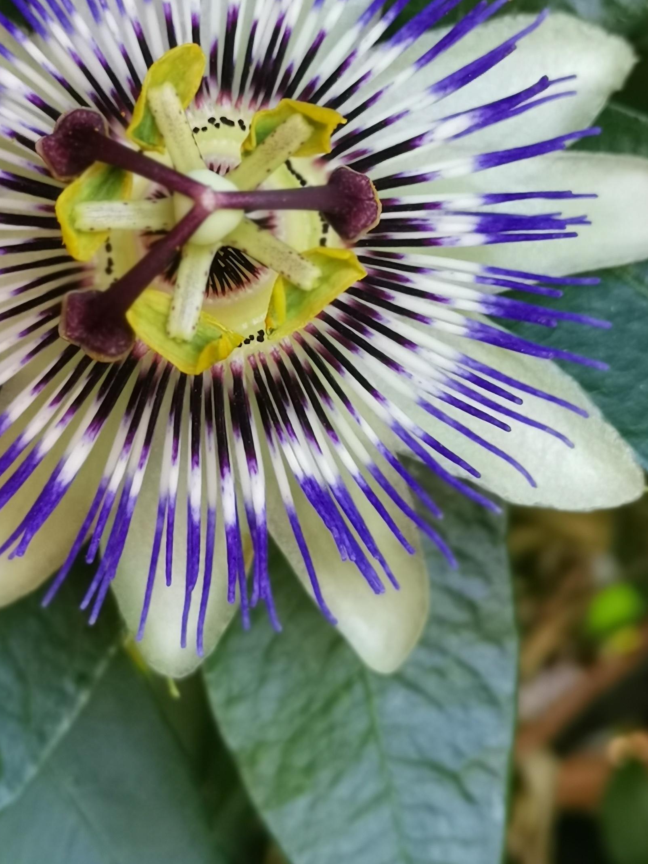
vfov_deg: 21.3
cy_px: 342
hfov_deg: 16.0
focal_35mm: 92
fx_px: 2296
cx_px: 242
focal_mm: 5.58
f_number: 4
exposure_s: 1/100
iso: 125
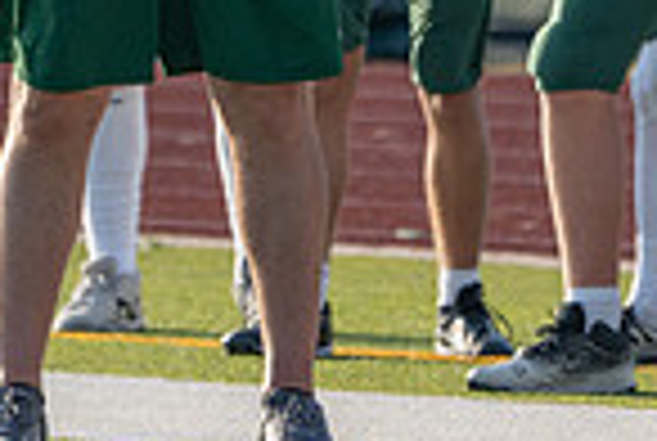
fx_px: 30631
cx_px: 310
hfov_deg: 1.2
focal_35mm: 1675
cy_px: -362
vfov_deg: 0.8
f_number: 5.6
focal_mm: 400
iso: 400
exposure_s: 1/1250
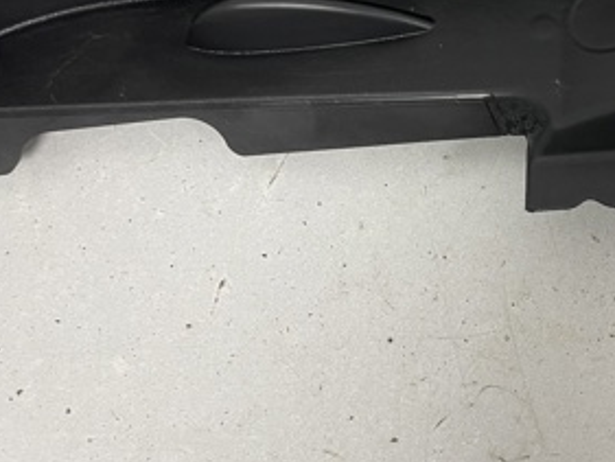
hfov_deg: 31.0
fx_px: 1013
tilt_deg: -81.8
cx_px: 635
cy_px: -44
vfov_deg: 24.0
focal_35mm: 57
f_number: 1.6
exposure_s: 1/50
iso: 80
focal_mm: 5.1
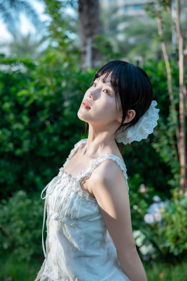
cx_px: 94
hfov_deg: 27.0
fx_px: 390
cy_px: 140
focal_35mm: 50
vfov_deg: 39.6
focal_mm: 50
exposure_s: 1/200
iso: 100
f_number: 2.8
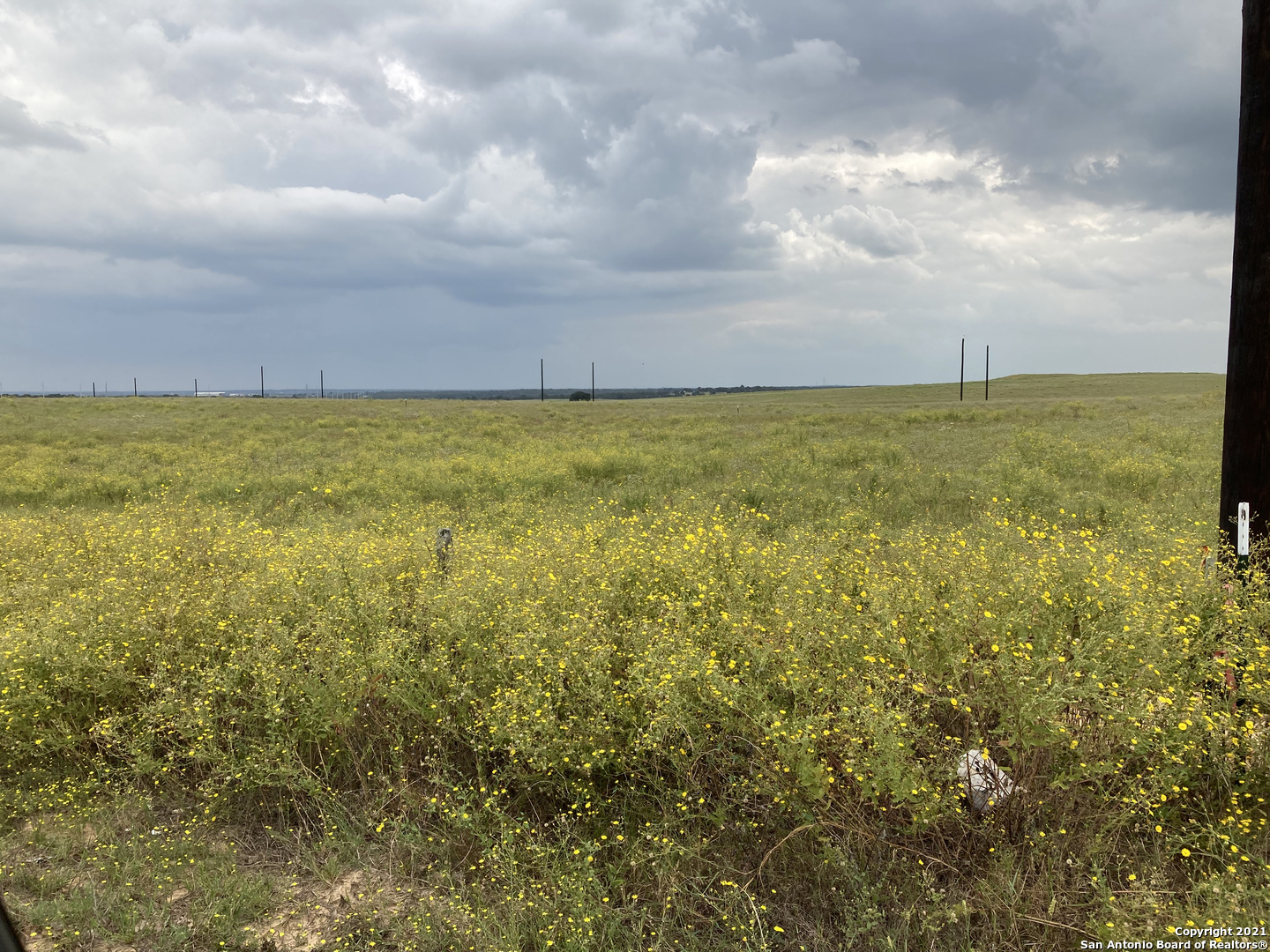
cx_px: 635
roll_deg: -1.0
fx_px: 1027
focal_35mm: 28
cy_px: 476
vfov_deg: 49.7
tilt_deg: -5.8
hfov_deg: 63.4
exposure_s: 1/1675
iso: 20
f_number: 1.8
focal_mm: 3.99
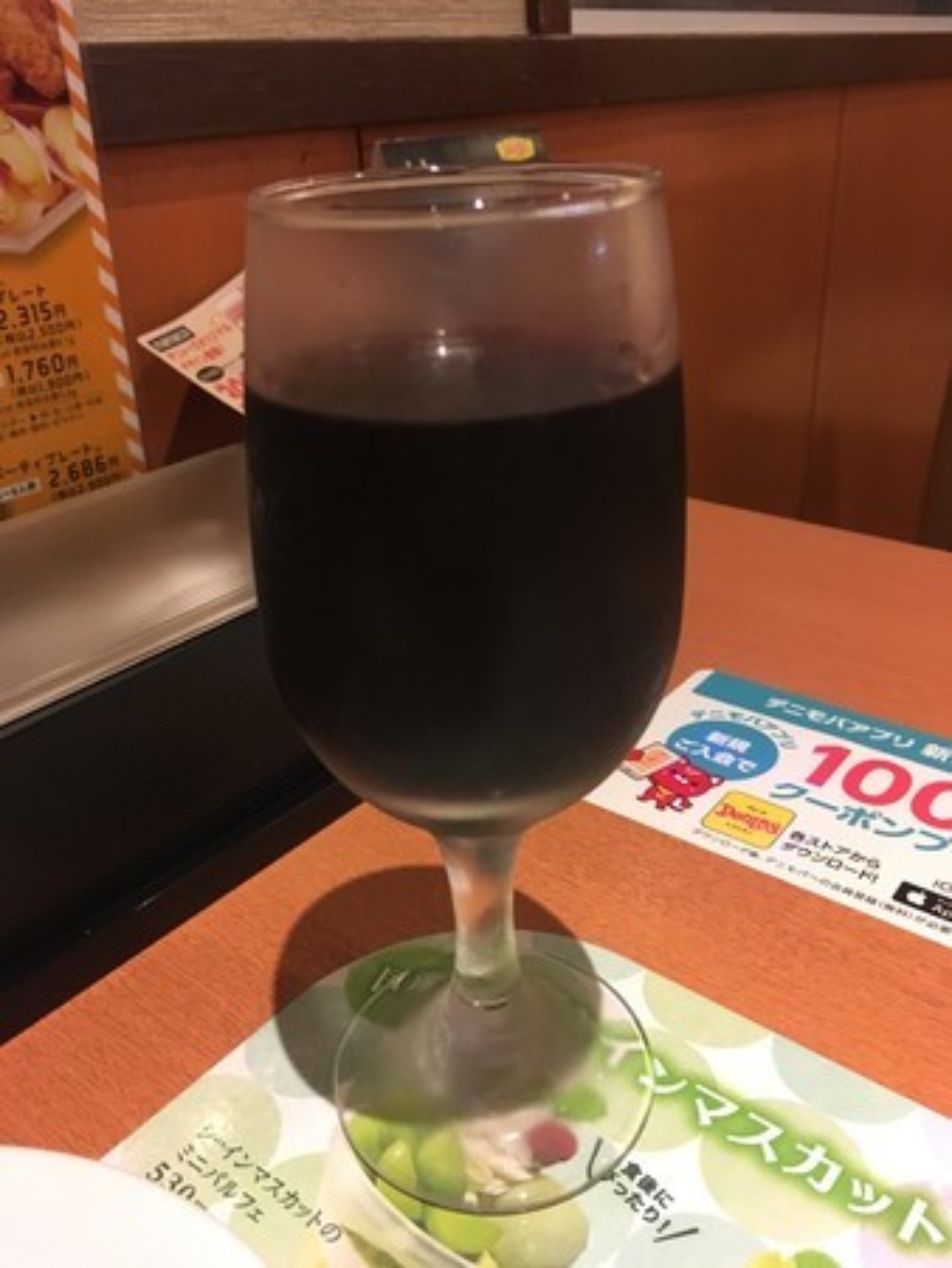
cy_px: 634
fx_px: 1062
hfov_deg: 48.3
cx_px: 476
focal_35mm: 29
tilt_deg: -26.6
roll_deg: +3.3
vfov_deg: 61.6
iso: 200
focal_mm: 4.15
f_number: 2.2
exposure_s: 1/25
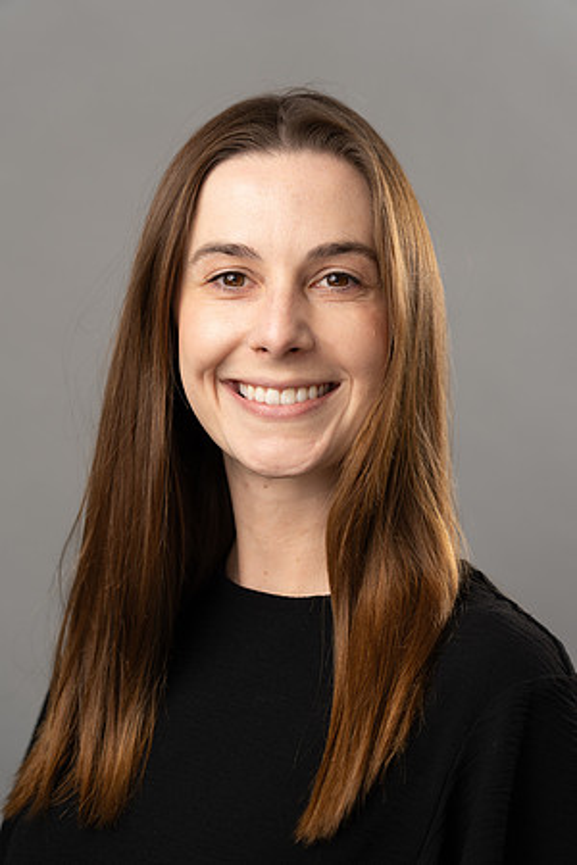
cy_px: 432
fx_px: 2524
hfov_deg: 13.0
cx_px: 288
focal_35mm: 105
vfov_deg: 19.5
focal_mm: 105
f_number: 4
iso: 125
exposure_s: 1/400
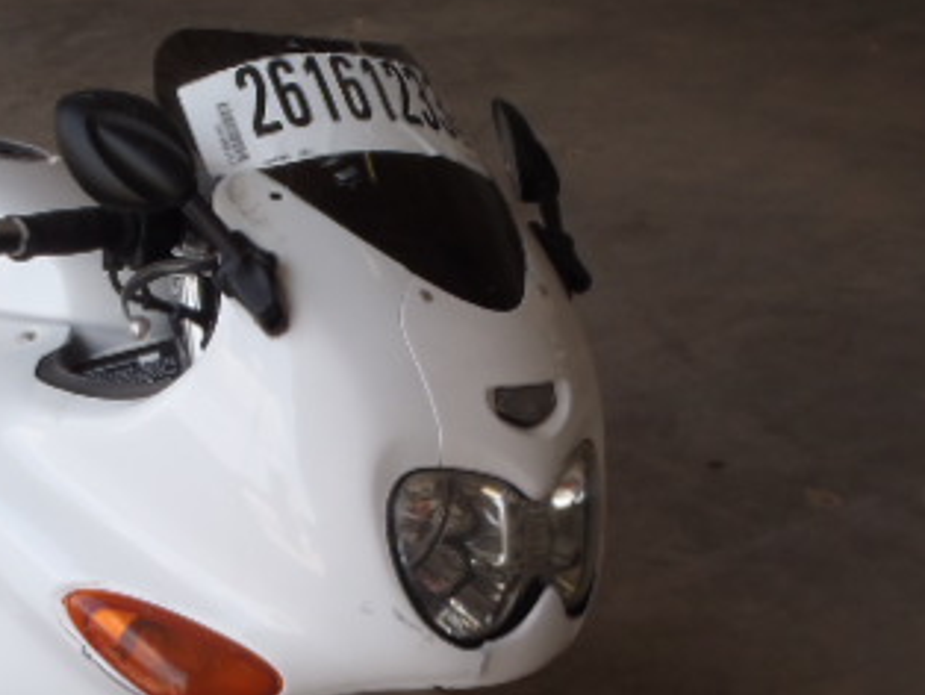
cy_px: 577
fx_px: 1524
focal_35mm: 57
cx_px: 103
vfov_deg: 25.2
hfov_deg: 32.2
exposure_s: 1/125
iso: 80
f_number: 4.5
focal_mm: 5
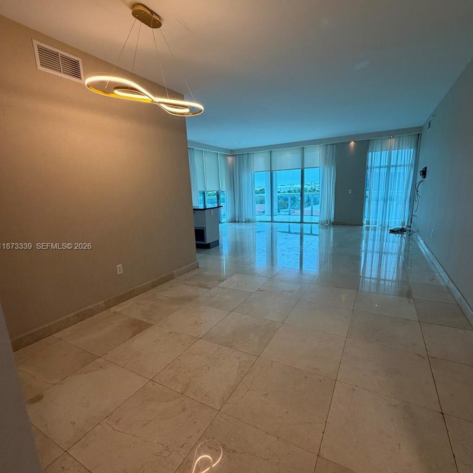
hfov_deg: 84.0
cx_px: 235
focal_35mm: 17
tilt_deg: -10.6
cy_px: 247
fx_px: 263
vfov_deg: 83.9
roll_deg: +2.8
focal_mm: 2.22
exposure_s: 1/119
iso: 160
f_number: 2.2
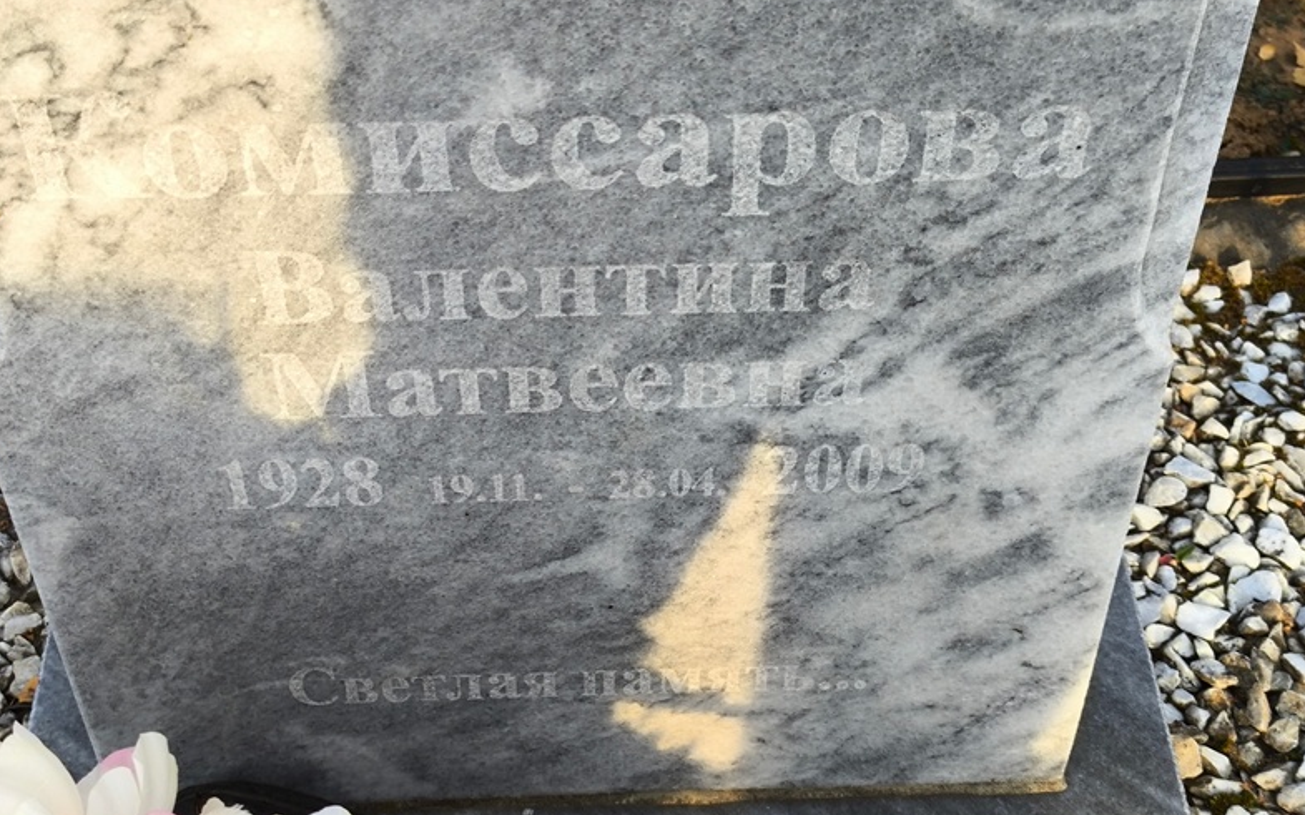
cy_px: 461
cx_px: 651
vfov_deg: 23.9
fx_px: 1920
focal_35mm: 54
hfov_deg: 37.5
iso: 50
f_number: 1.7
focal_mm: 4.71
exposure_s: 1/182
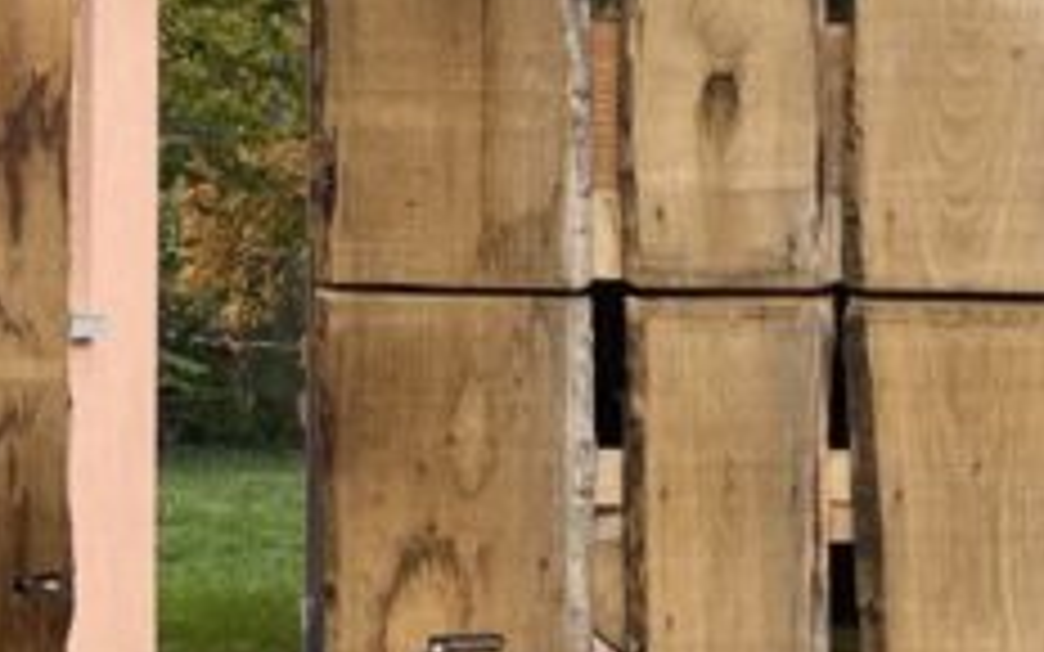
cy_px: 360
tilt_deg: -1.6
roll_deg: -0.6
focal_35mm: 118
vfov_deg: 11.1
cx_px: 909
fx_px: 3357
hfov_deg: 17.5
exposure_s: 1/164
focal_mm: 5.1
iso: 64
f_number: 1.6
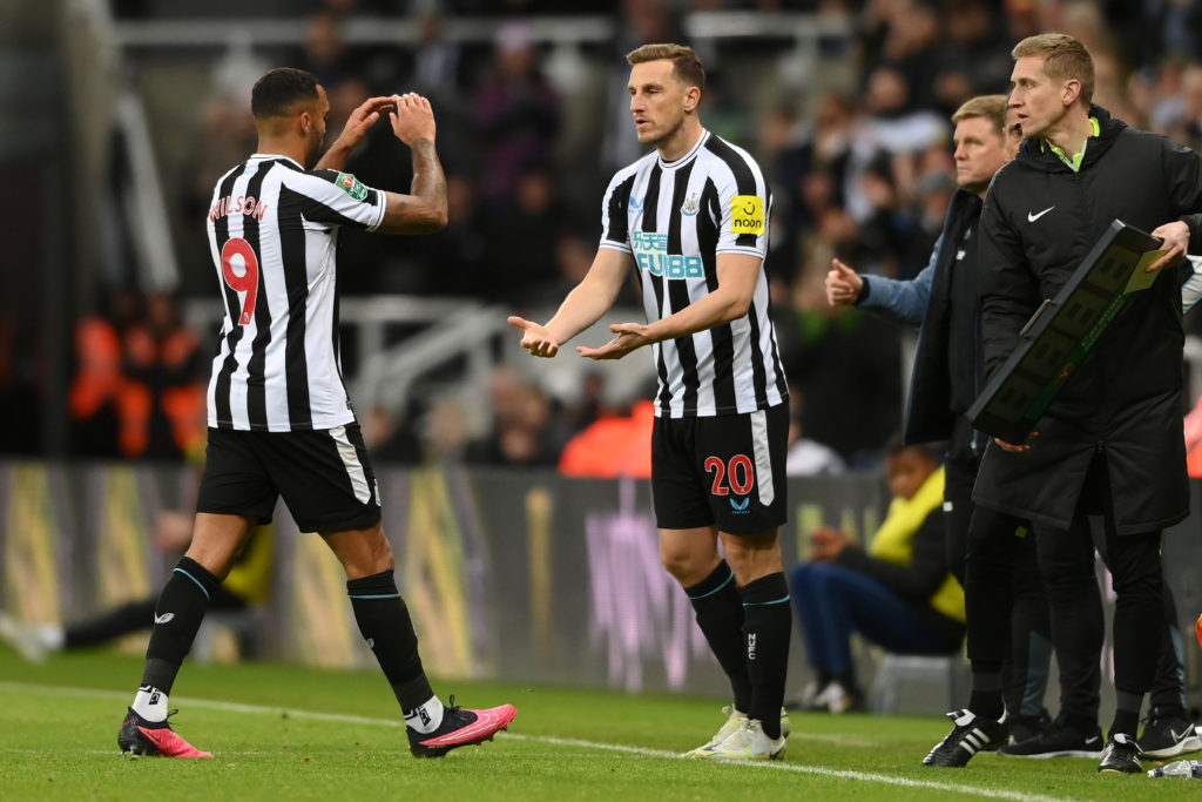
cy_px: 401
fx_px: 13357
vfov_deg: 3.4
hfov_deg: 5.2
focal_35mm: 400
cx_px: 601
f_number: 3.2
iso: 2500
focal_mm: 400
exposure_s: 1/2000
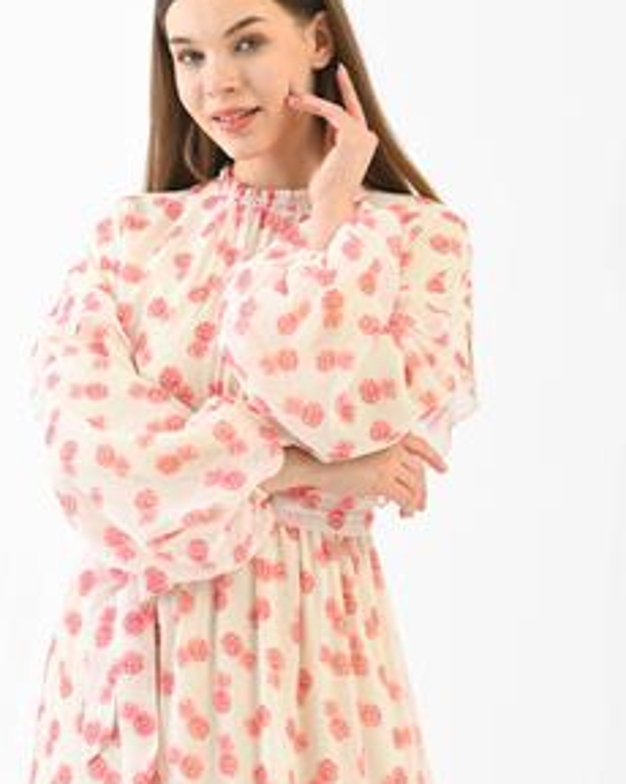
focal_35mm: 279
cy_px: 425
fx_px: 6468
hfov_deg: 5.5
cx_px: 337
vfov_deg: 6.9
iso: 100
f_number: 7.1
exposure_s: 1/160
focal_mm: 190
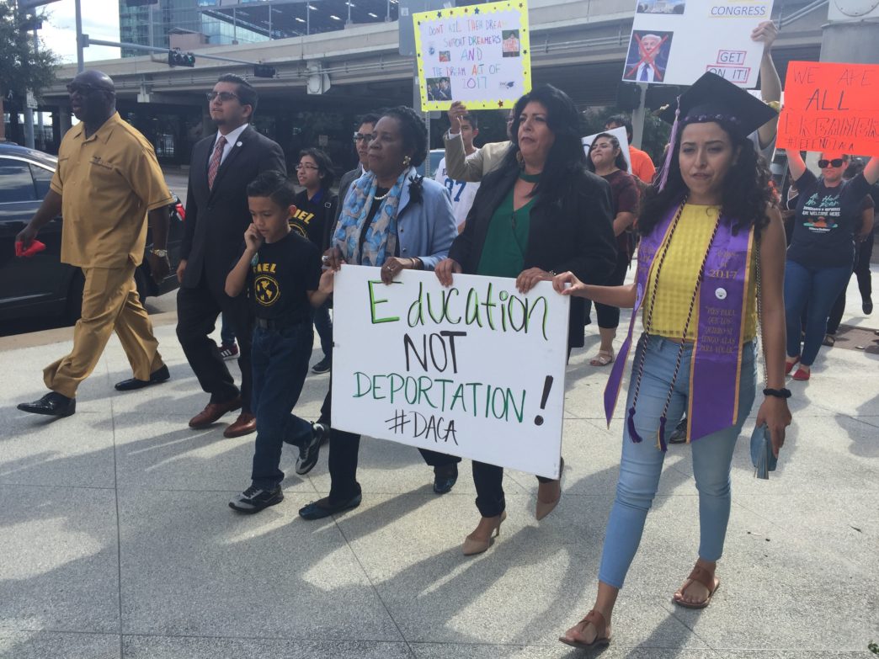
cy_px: 330
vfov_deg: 48.2
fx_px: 736
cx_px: 440
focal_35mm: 29
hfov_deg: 61.7
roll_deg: -3.6
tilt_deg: -9.5
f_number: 2.2
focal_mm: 4.15
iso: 32
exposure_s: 1/732
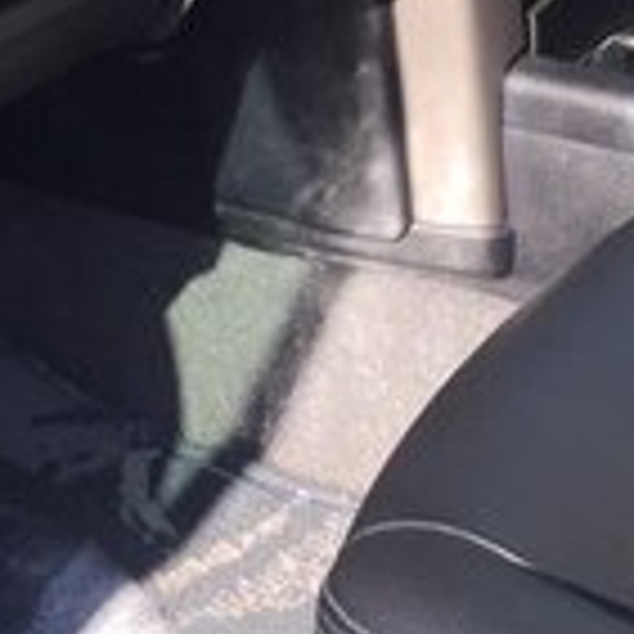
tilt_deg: -14.5
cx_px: 580
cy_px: -362
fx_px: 2487
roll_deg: -1.3
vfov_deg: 13.5
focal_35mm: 120
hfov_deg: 14.4
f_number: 2.2
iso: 32
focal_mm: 4.15
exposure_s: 1/421
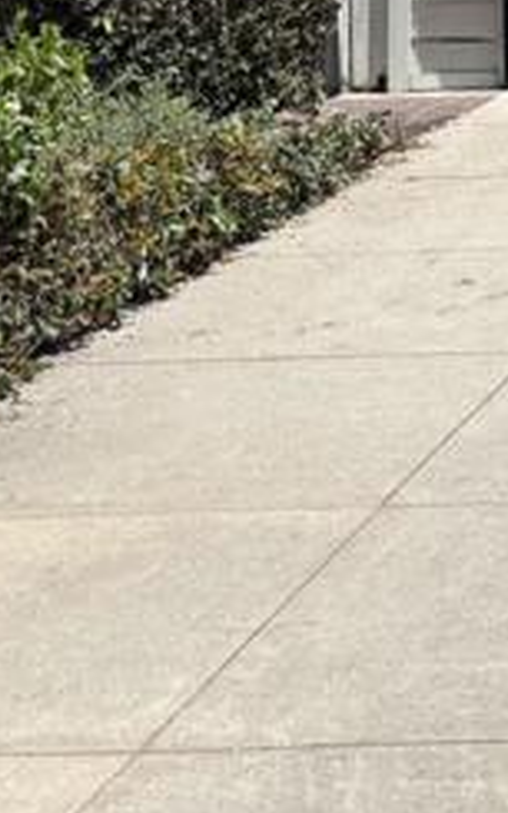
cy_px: -262
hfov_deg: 10.1
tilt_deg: +1.6
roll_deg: -0.7
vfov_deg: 17.0
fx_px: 2549
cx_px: 1179
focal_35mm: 115
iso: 50
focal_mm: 5.96
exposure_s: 1/3650
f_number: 1.6
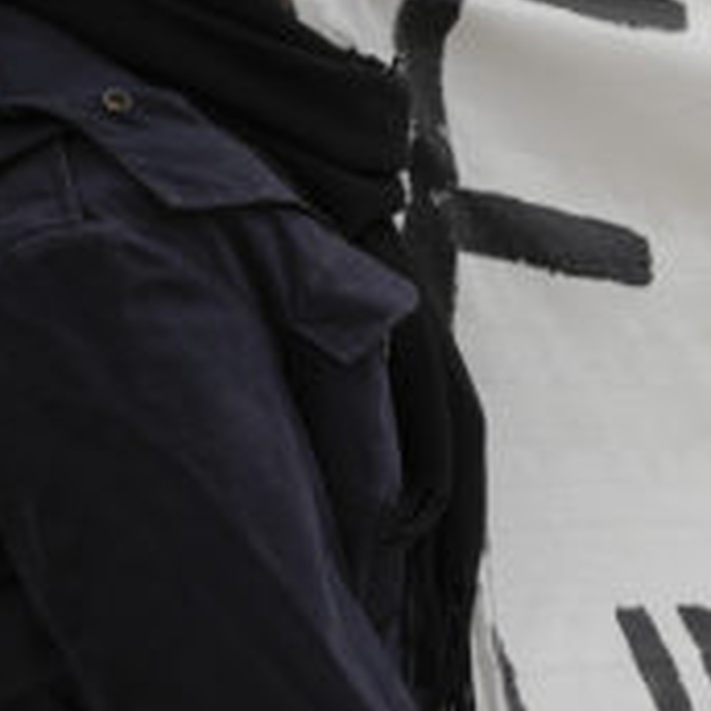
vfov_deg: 19.0
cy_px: 186
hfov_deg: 15.4
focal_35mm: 91
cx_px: 1405
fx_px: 2115
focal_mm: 24
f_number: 2.8
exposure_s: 1/4000
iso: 400
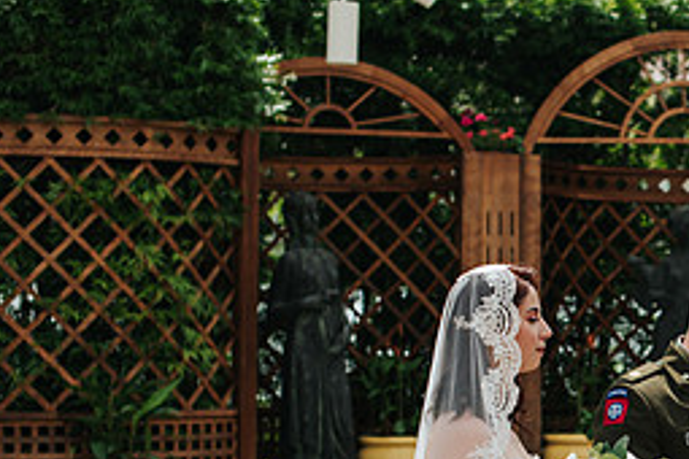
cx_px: 754
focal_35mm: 119
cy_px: 470
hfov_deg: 16.7
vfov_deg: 11.4
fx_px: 2277
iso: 160
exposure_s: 1/1000
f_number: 3.5
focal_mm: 50
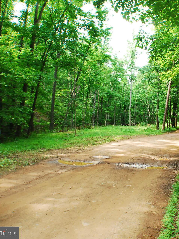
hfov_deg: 29.1
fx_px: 331
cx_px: 160
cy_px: 119
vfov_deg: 39.7
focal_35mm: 48
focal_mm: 22
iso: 1000
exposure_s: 1/200
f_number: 8
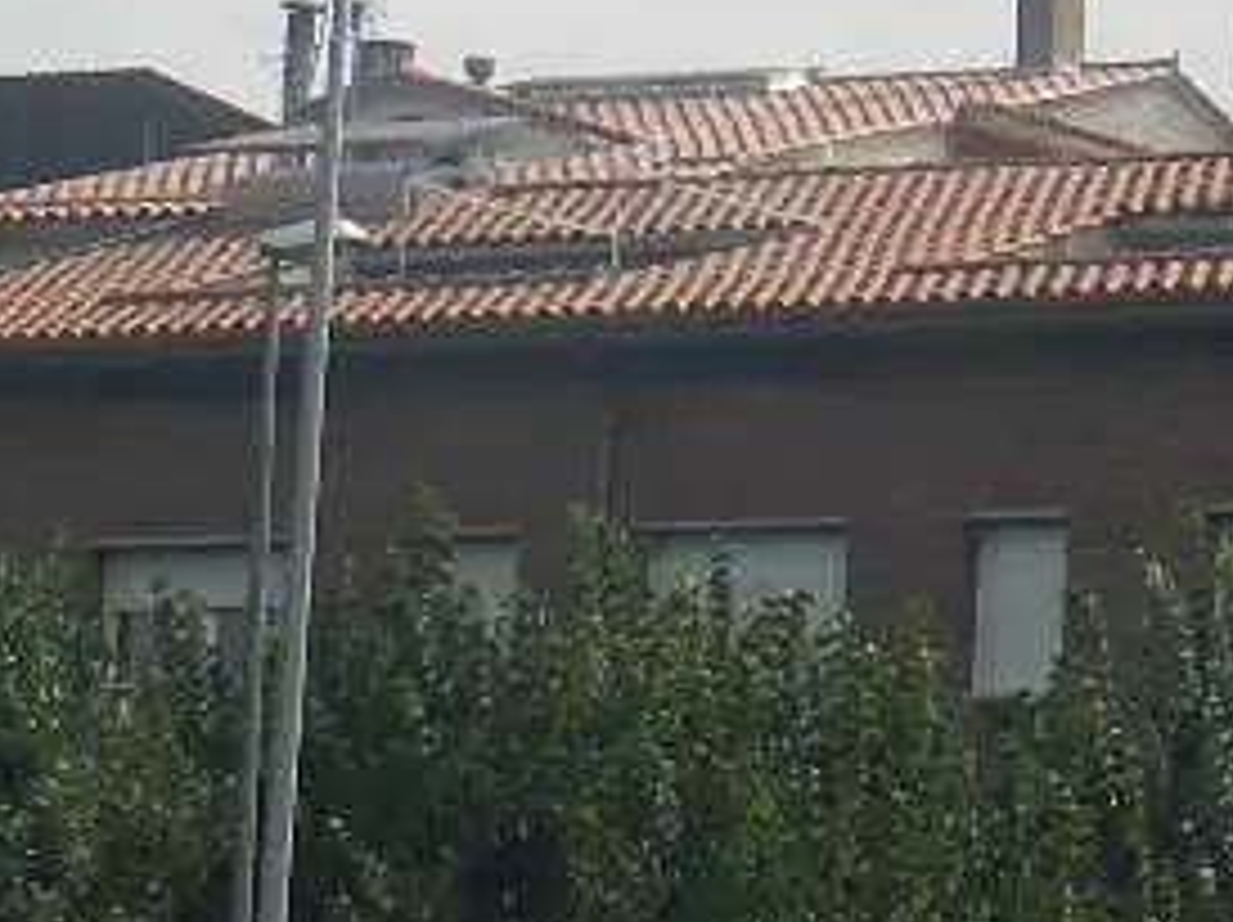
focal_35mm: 374
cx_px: 1107
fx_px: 13310
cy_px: 733
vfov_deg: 4.0
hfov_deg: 5.3
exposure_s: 1/1000
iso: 160
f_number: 4.6
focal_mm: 17.7
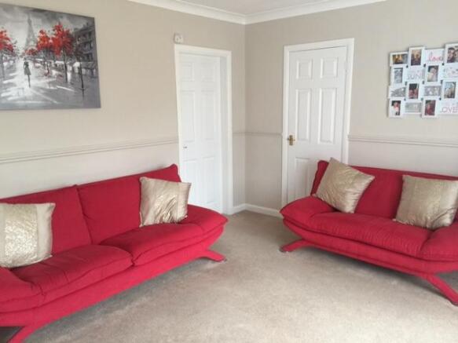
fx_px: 384
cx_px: 229
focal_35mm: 29
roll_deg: +0.0
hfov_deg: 61.7
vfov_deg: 48.2
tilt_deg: -9.8
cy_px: 172
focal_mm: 4.15
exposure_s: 1/15
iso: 64
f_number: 2.2
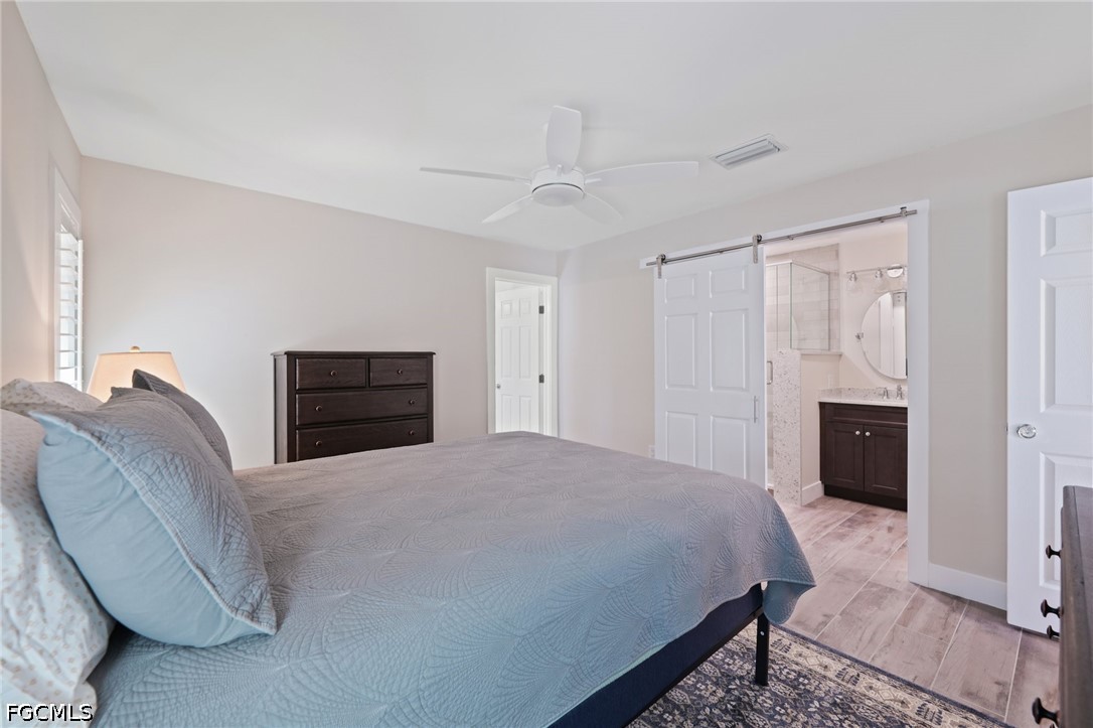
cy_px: 364
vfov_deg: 81.2
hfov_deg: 104.3
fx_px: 425
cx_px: 546
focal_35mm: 14
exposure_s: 1/2
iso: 400
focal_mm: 14
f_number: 8
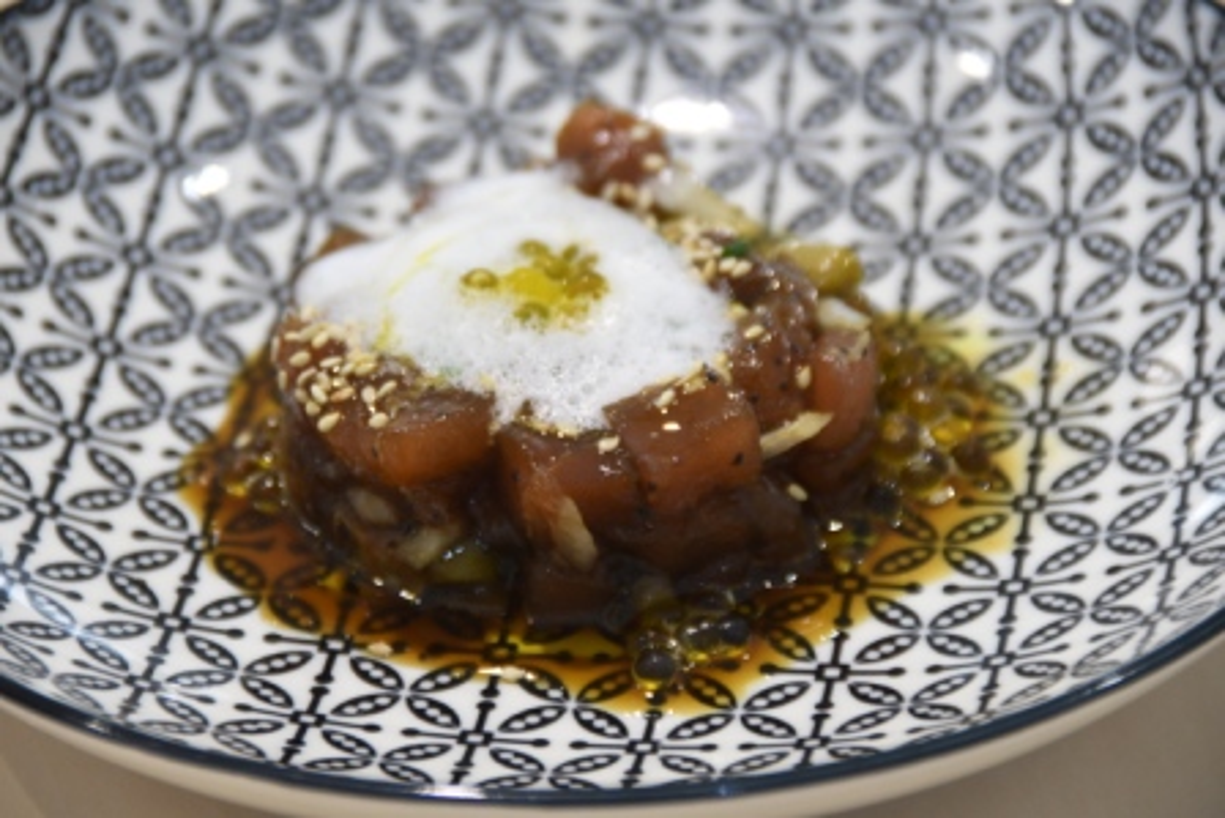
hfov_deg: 6.9
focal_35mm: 300
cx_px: 612
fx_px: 10211
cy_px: 409
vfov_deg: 4.6
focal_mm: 200
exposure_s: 1/50
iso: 1250
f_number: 5.6
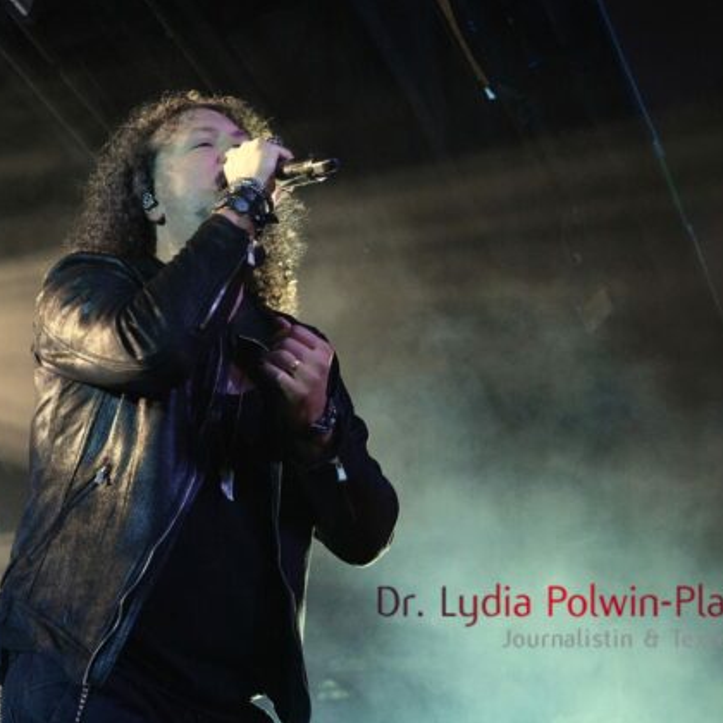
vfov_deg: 20.6
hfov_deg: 20.6
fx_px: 1985
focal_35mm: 84
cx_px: 226
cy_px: 324
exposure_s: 1/60
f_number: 4
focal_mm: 36
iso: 6400
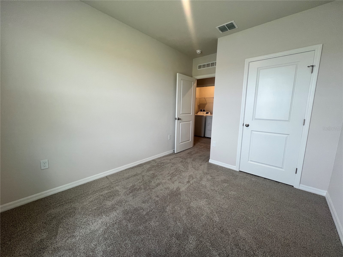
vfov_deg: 89.9
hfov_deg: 106.2
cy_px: 128
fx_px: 129
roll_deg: -1.1
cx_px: 172
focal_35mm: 13
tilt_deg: -8.4
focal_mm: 1.57
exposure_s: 1/120
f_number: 1.8
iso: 100
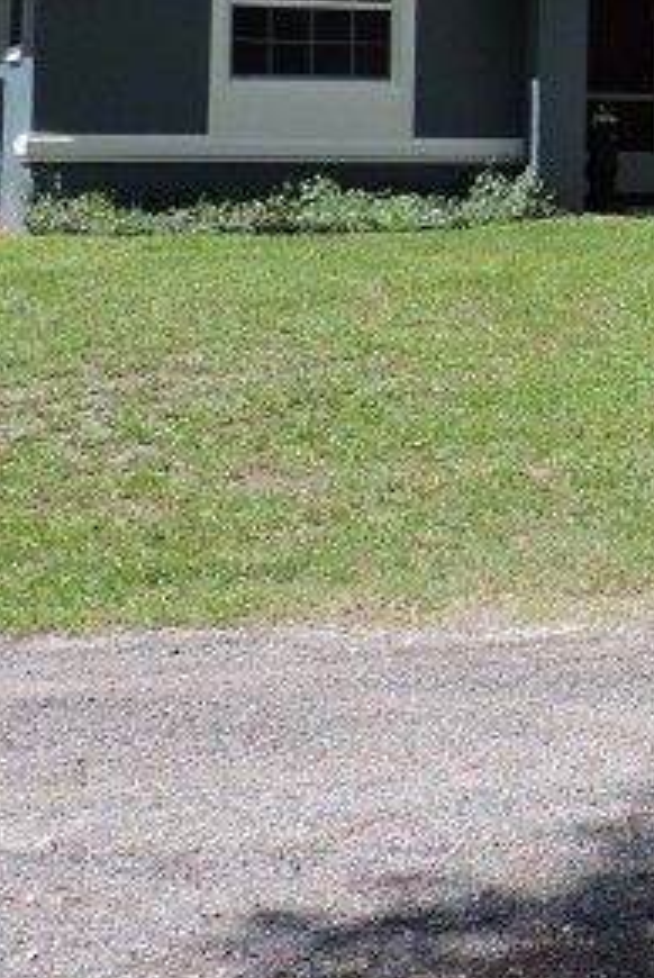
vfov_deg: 22.4
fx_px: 2392
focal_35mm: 88
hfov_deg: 13.0
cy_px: 47
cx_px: 1396
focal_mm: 4.3
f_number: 3
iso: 100
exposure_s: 1/800
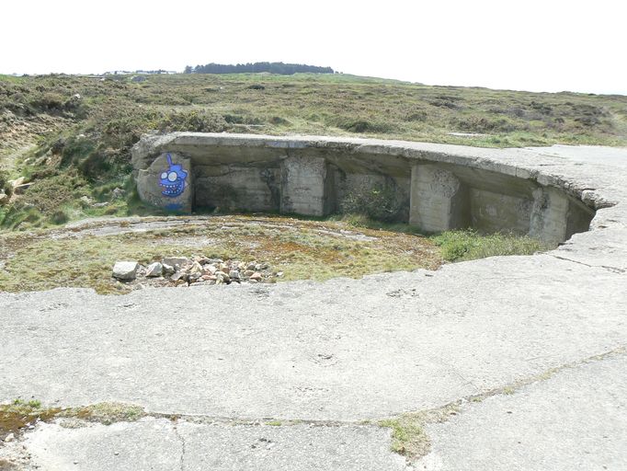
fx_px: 652
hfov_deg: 51.3
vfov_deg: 39.7
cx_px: 314
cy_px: 236
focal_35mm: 36
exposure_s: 1/320
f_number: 5.6
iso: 80
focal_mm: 6
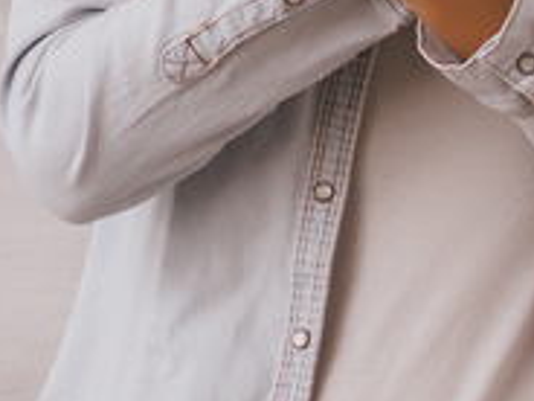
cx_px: -93
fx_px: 6032
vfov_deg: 3.8
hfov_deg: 5.1
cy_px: -510
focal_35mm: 391
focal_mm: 50
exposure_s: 1/200
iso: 100
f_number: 2.2
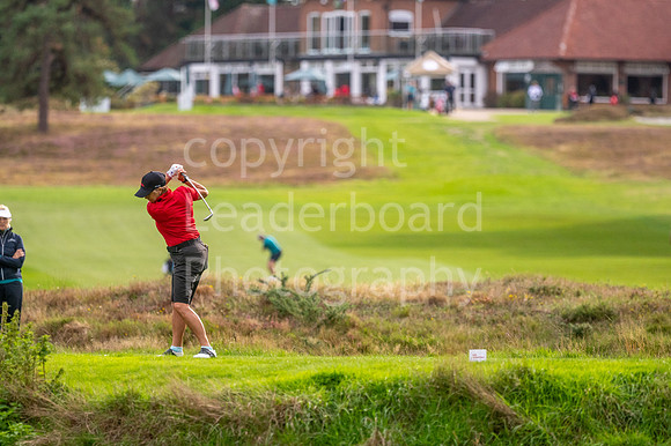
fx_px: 8382
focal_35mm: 450
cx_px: 336
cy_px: 223
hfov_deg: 4.6
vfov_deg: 3.1
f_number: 4.5
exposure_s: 1/2500
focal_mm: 300
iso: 400
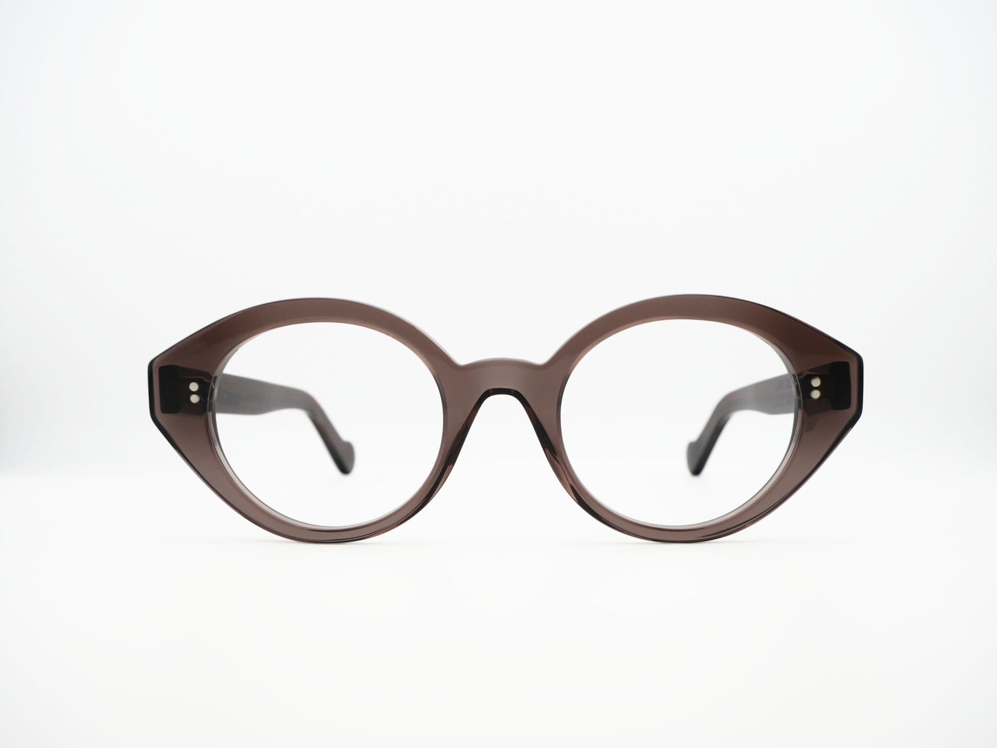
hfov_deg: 46.8
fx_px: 1152
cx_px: 498
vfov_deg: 36.0
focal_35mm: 40
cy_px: 374
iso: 200
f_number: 6.3
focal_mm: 20
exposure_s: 1/250
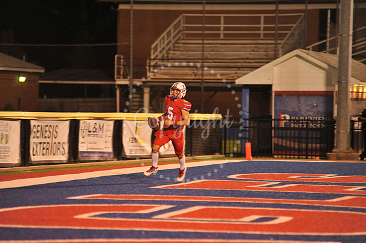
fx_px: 2032
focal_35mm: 200
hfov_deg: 10.3
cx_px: 183
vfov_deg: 6.9
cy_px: 122
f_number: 2.8
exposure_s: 1/200
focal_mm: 200
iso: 2000
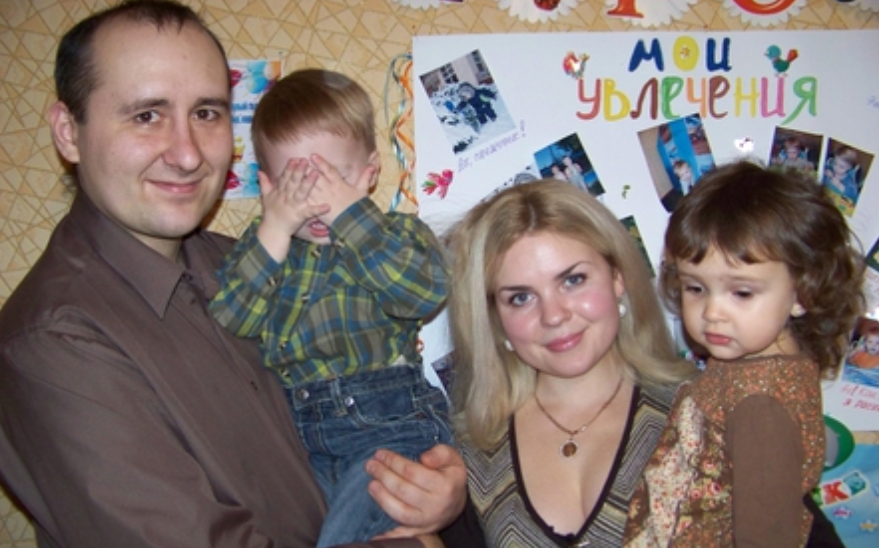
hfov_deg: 50.4
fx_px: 934
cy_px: 315
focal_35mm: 39
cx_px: 439
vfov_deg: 32.7
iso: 200
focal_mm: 5.85
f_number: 2.8
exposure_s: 1/30
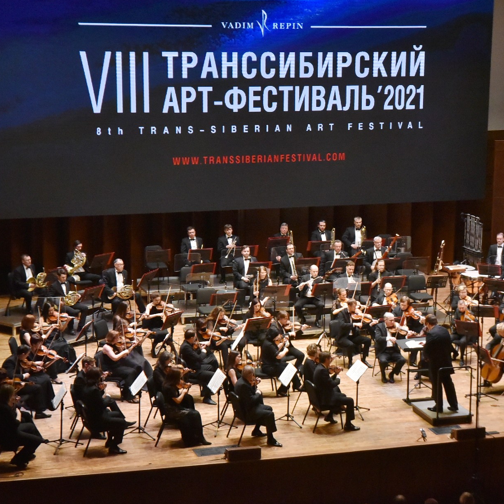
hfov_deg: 20.1
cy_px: 270
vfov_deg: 20.2
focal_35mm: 86
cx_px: 355
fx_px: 1417
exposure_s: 1/160
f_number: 9
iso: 6400
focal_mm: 62
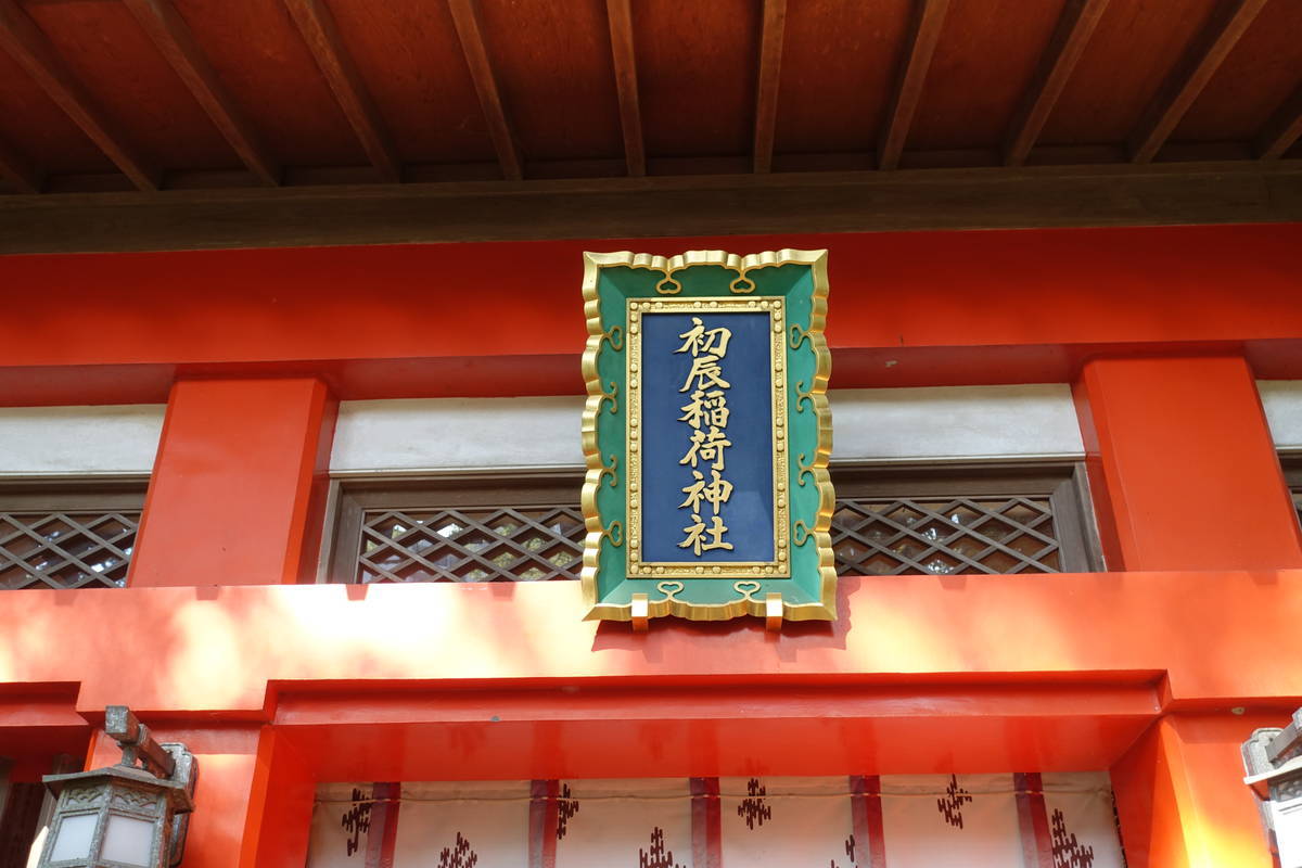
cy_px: 434
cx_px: 651
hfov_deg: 53.1
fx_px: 1302
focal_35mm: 36
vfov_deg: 36.9
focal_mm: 13.34
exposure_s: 1/100
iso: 200
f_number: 2.8
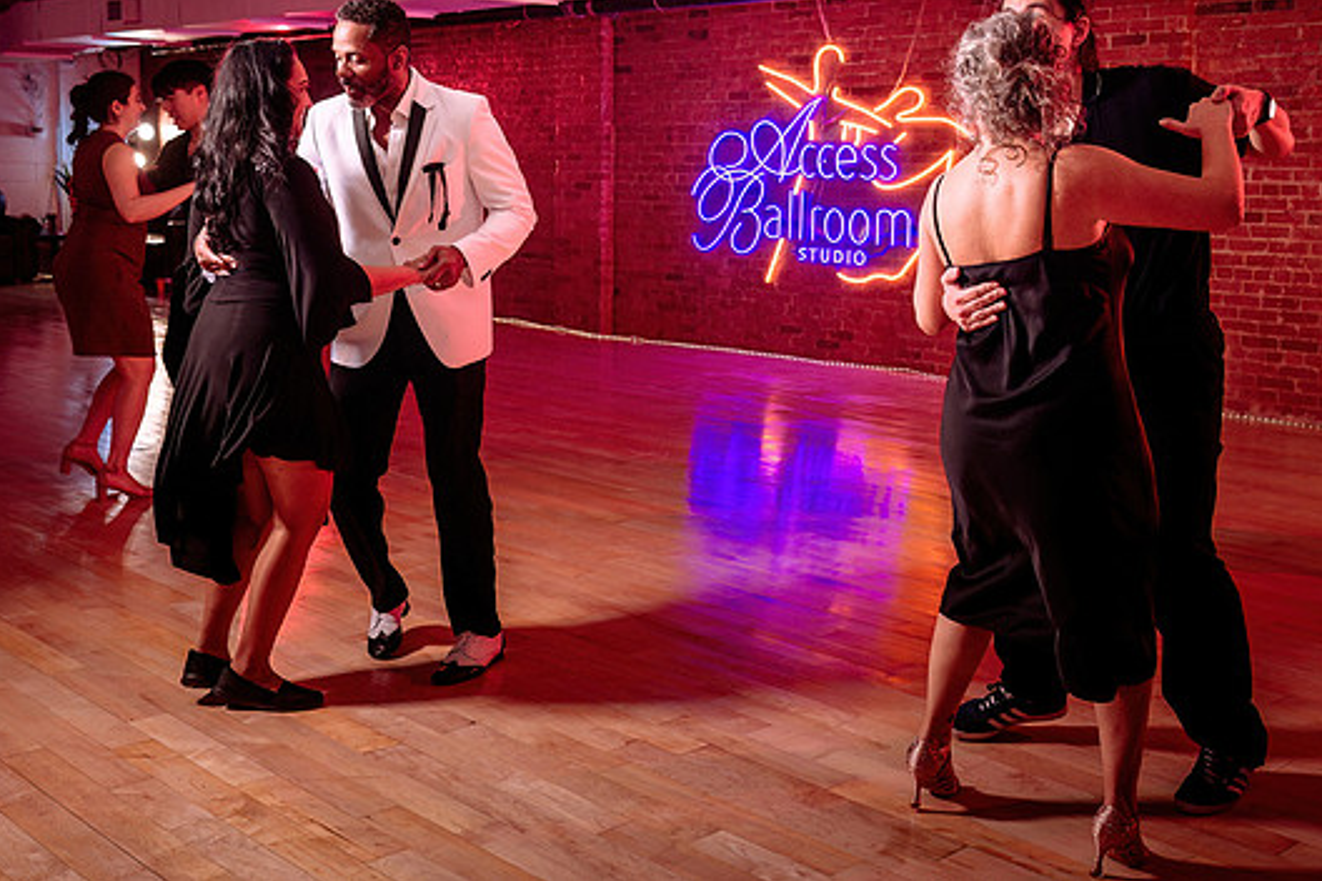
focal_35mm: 43
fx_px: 1579
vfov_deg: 31.1
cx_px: 715
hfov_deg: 45.4
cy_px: 333
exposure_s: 1/200
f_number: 4
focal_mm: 32
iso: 640
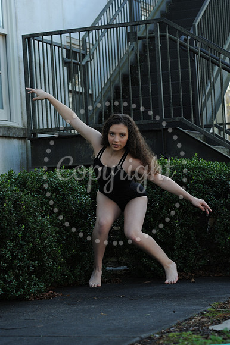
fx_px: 959
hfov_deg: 13.7
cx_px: 115
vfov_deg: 20.4
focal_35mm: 100
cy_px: 172
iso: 200
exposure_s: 1/100
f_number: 7.1
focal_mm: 100
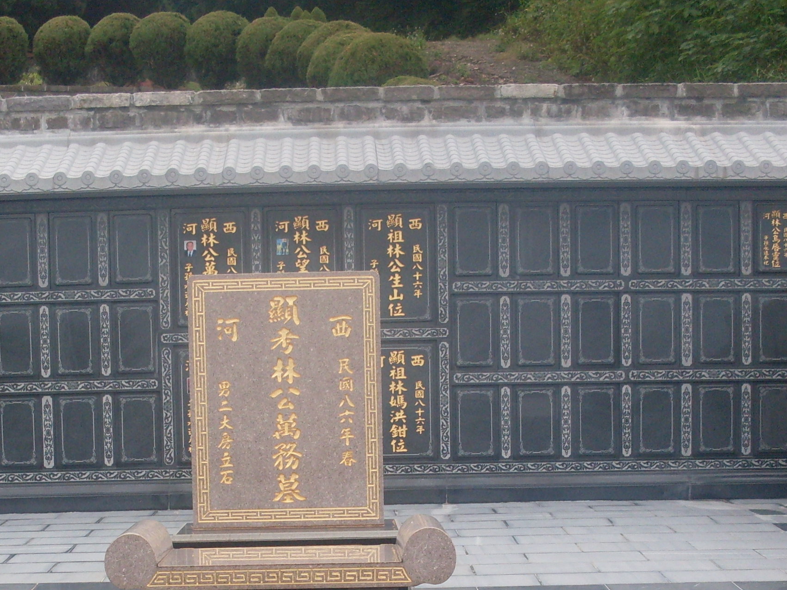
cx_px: 318
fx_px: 1660
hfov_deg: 26.6
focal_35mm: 73
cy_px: 558
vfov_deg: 19.7
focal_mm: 6.3
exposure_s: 1/125
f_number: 2.8
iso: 80
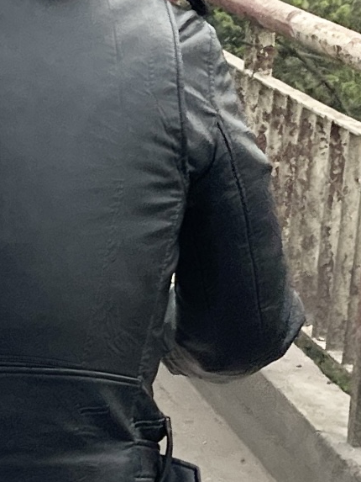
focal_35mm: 56
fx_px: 778
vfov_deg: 33.7
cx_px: -16
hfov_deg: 24.7
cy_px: 358
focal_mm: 5.1
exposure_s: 1/1266
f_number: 1.6
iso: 32
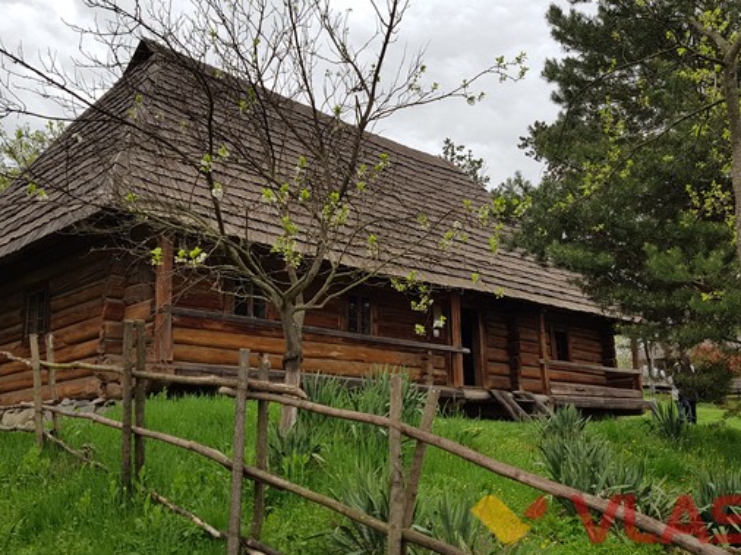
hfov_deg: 51.4
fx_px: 770
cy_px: 278
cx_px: 382
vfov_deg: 39.6
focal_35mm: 36
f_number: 1.7
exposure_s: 1/772
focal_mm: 4.2
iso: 50
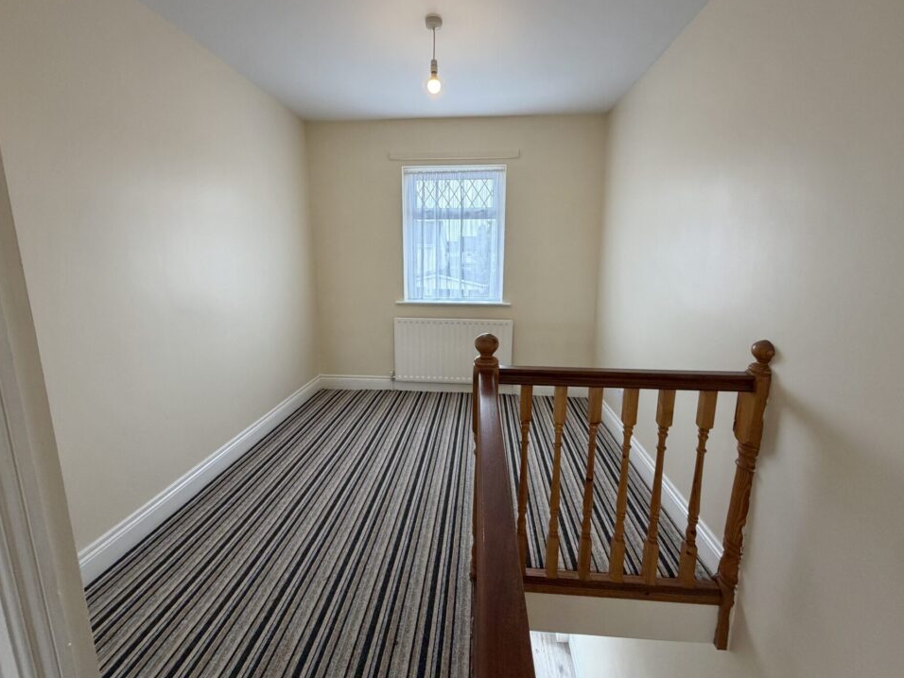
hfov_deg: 98.2
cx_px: 458
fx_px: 392
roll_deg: +0.0
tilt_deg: -10.2
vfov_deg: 81.7
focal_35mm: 15
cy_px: 322
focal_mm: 2.22
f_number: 2.2
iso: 200
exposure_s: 1/100
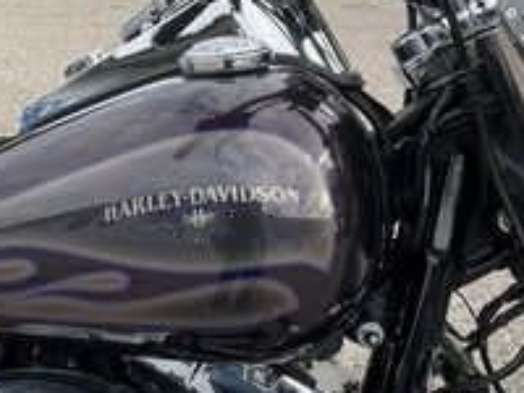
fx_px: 878
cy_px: 212
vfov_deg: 25.2
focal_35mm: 58
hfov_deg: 32.8
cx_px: 152
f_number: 1.8
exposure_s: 1/529
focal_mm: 3
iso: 25
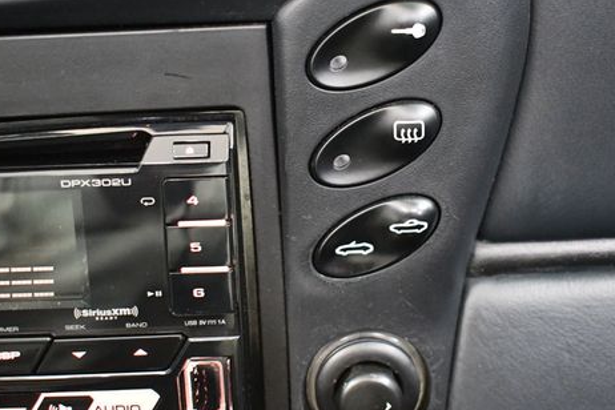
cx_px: 370
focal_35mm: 54
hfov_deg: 36.7
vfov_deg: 25.1
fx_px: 922
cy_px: 193
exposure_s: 1/60
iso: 8000
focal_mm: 26
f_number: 4
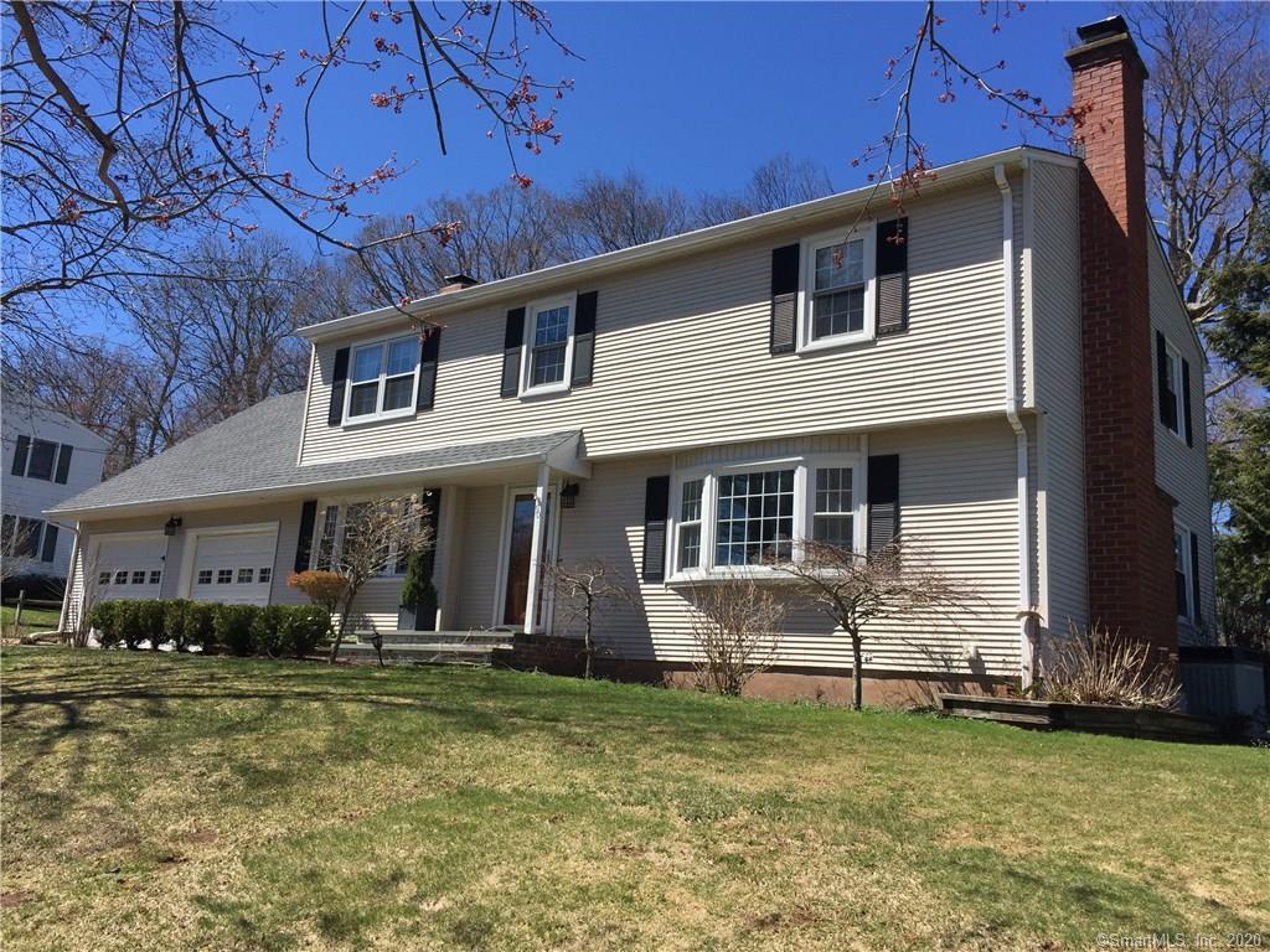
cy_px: 476
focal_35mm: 29
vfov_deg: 48.2
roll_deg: -4.6
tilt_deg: +11.2
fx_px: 1064
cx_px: 635
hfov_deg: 61.7
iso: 32
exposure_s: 1/2083
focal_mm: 4.15
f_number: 2.2
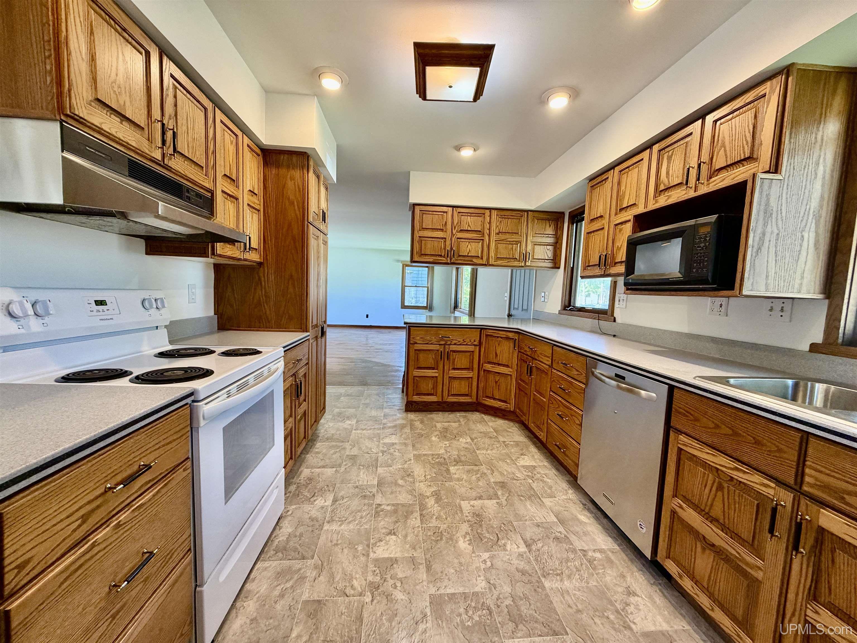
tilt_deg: -5.9
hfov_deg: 102.1
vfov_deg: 85.7
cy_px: 322
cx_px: 428
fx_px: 347
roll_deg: -2.0
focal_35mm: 14
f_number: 2.2
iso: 200
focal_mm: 2.22
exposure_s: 1/60
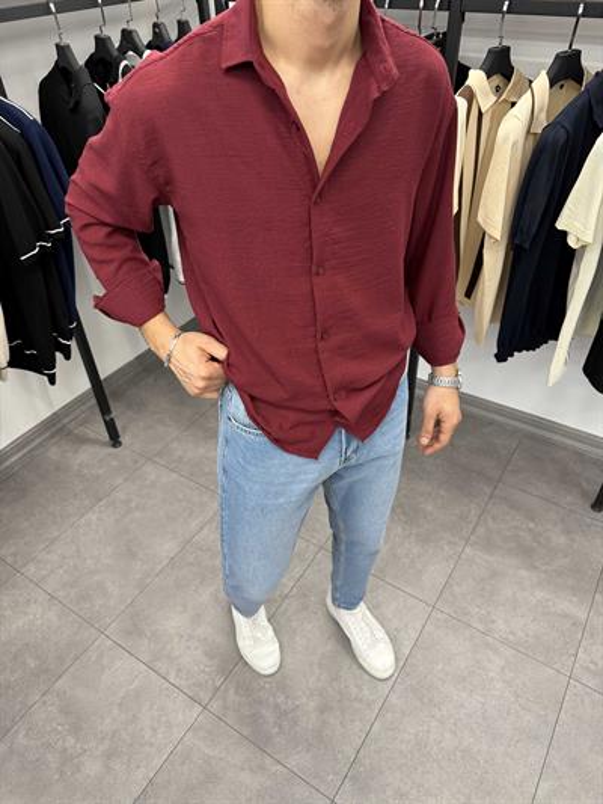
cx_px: 302
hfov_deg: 56.8
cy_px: 402
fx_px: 557
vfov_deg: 71.6
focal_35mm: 24
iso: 160
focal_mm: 6.76
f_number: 1.78
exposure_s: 1/50
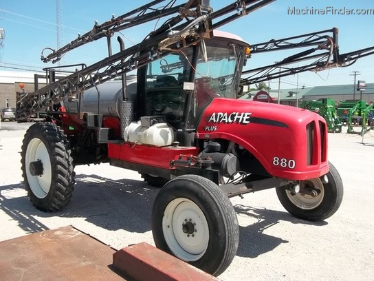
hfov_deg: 56.8
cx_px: 187
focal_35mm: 32
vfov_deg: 44.2
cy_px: 140
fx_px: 346
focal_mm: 5.7
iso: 80
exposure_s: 1/125
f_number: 8.8
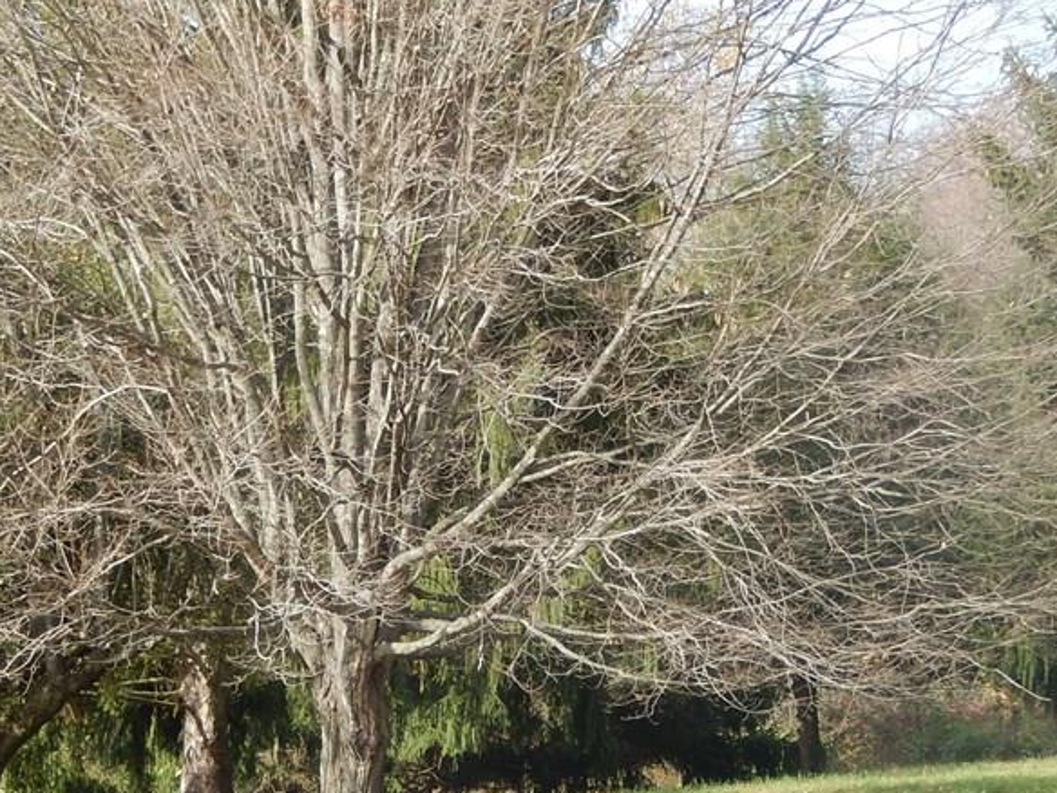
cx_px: 346
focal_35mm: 128
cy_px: 617
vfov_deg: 11.5
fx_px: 3908
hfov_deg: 15.4
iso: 125
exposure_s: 1/160
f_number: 4.9
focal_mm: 13.1
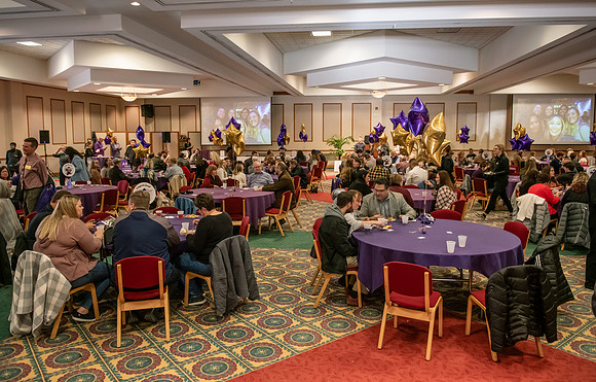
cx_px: 300
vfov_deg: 45.0
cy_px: 177
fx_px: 460
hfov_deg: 65.8
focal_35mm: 28
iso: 2000
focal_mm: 27
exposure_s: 1/160
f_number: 3.5
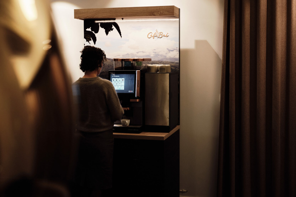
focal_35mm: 50
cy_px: 98
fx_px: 411
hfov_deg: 39.6
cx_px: 148
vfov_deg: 27.0
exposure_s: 1/125
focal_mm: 33
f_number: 4
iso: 2000
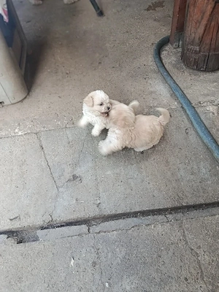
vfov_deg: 71.6
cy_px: 146
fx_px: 202
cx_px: 110
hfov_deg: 56.8
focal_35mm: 24
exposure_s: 1/50
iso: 1197
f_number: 1.7
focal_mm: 5.31
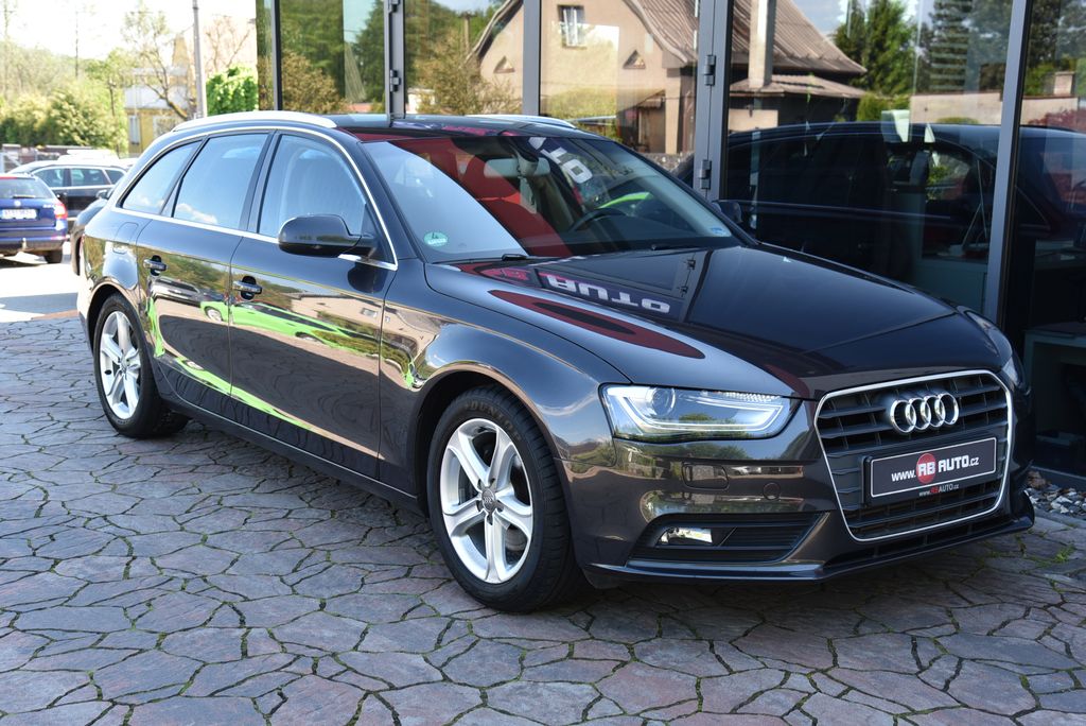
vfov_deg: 28.1
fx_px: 1449
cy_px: 363
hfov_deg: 41.1
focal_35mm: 48
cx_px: 543
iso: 500
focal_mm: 48
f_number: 6.3
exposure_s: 1/160
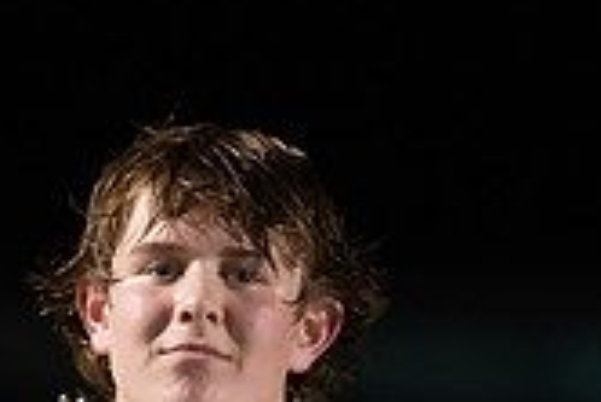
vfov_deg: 2.9
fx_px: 7803
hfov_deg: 4.4
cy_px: 617
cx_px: 199
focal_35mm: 467
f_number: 3.5
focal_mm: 134
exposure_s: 1/320
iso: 4000
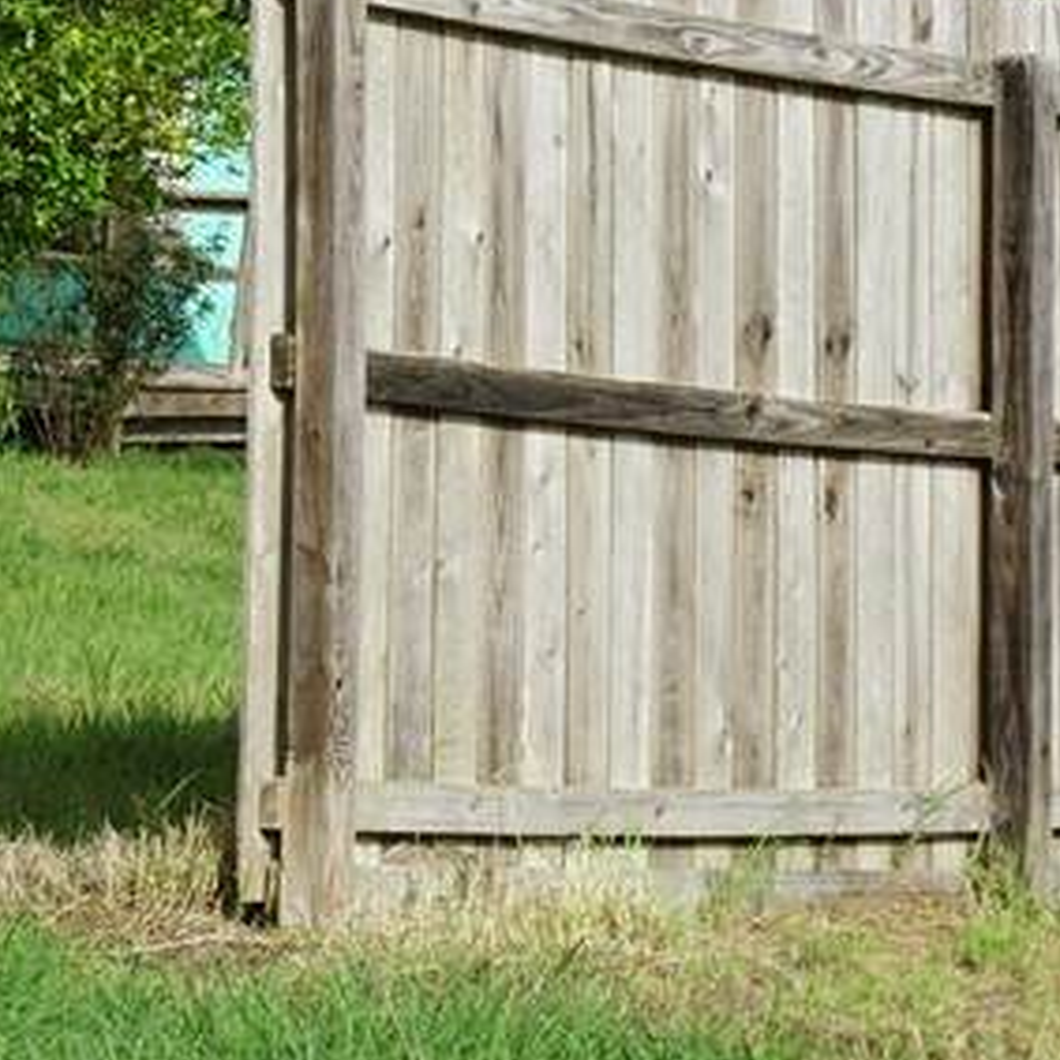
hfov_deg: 8.8
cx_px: -757
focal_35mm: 191
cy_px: 412
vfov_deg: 9.2
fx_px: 6604
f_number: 11
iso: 100
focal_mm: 39
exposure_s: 1/125
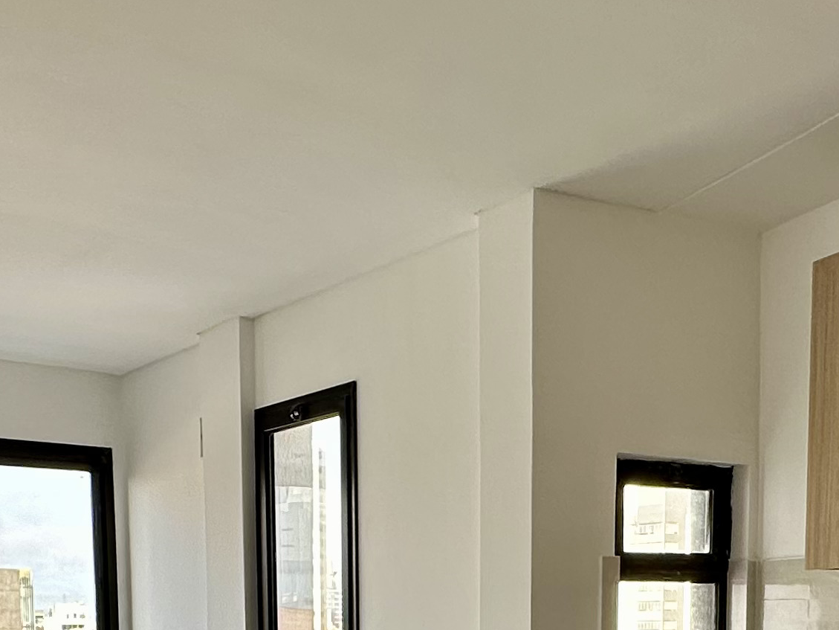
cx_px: 445
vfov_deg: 26.0
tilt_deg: -6.1
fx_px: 1212
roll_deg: +0.3
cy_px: 758
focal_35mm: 50
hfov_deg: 38.2
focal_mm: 2.22
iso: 40
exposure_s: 1/122
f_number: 2.2
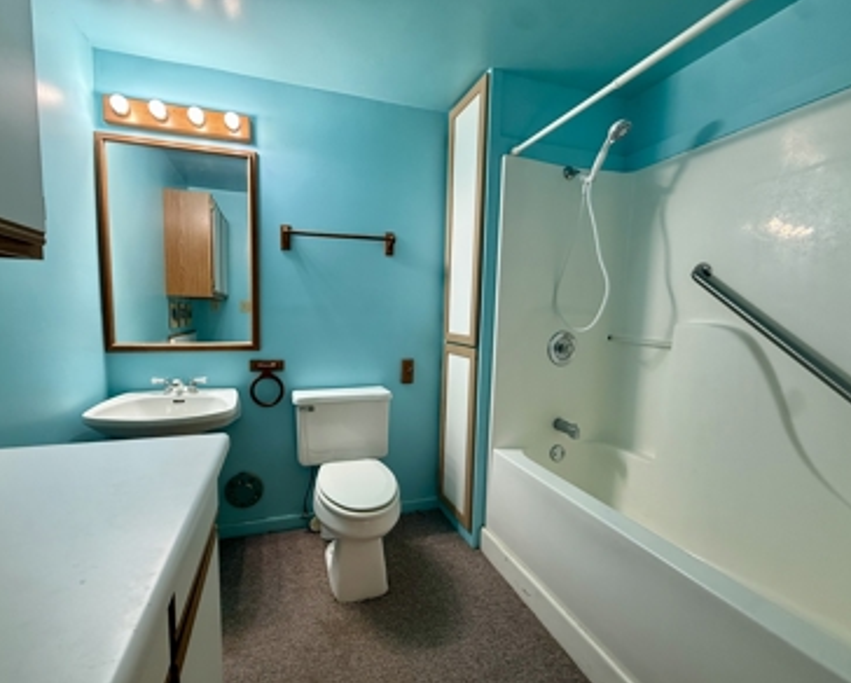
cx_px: 388
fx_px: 378
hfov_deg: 96.5
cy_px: 346
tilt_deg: -4.9
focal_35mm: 15
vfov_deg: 84.1
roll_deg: -1.5
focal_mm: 2.22
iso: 160
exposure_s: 1/120
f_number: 2.2
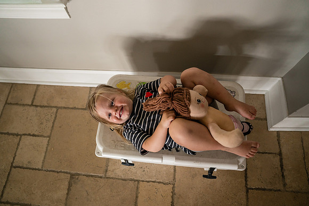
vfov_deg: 53.2
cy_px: 103
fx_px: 206
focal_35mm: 24
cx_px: 154
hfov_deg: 73.7
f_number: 2.8
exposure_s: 1/160
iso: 800
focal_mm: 24
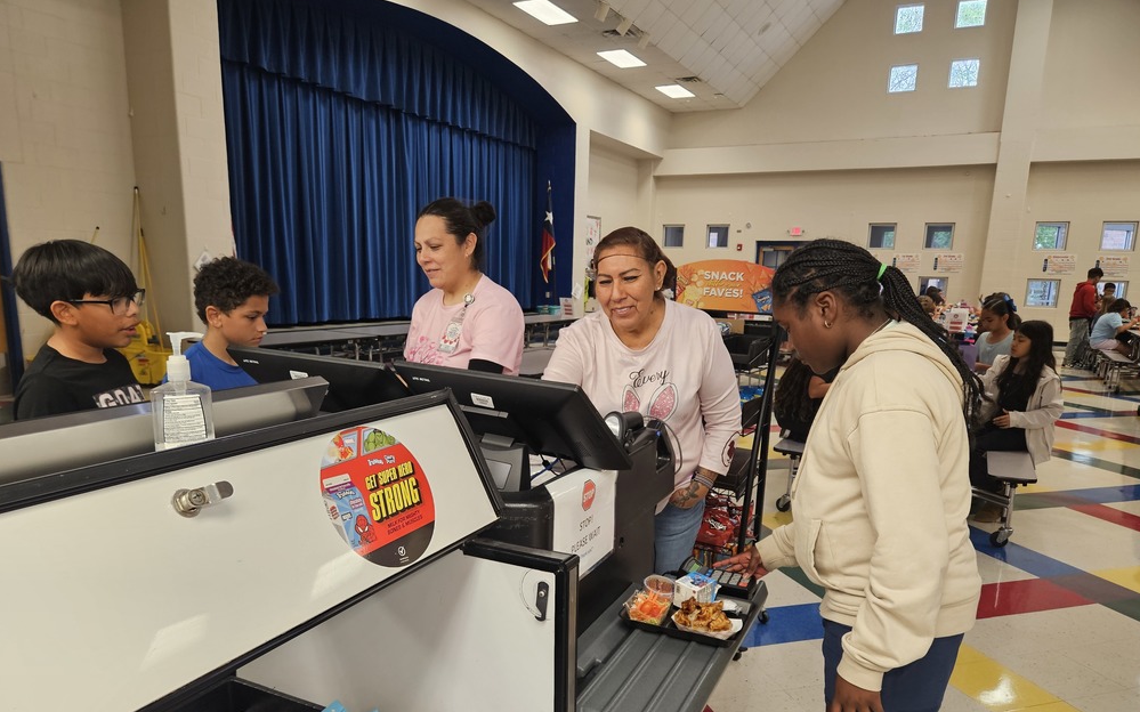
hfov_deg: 72.6
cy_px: 420
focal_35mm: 25
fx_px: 777
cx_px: 565
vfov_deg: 49.0
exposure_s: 1/120
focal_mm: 5.4
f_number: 1.8
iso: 160
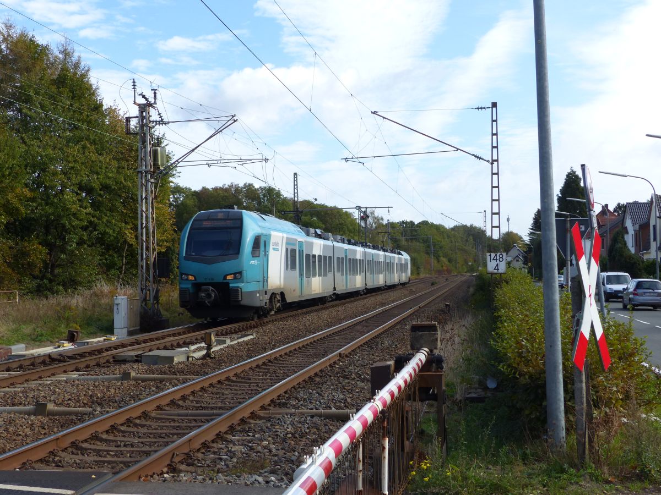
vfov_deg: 28.0
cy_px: 248
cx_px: 330
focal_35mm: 52
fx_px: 993
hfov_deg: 36.8
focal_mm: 9.4
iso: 100
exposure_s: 1/500
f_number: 4
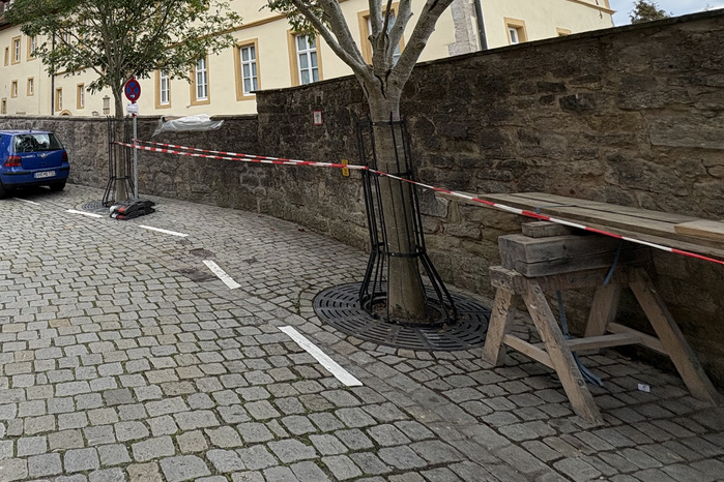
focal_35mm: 25
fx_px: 503
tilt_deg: +13.2
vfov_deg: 44.8
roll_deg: +2.2
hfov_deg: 64.7
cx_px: 138
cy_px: 18
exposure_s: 1/899
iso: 64
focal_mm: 2.22
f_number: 2.2
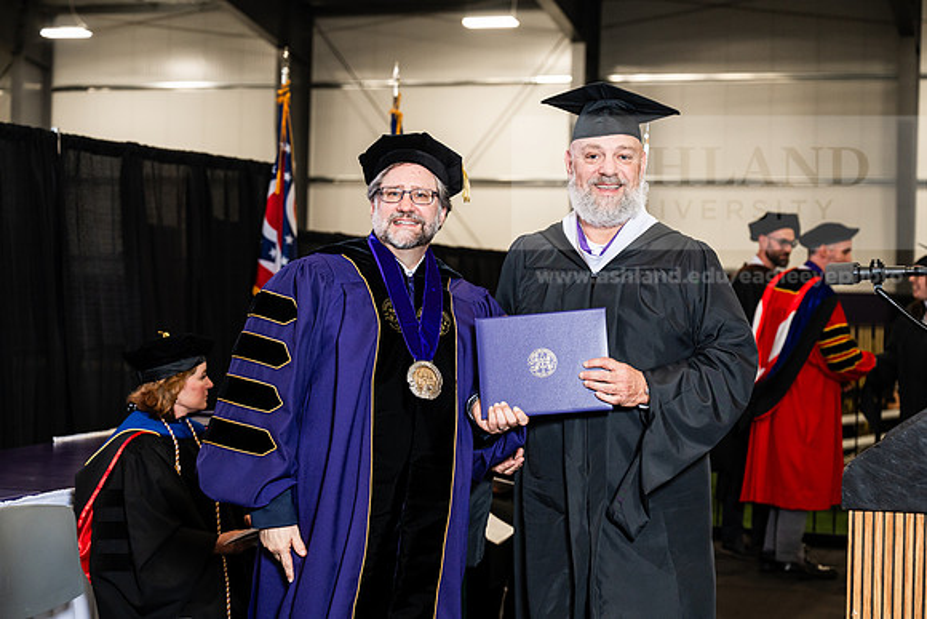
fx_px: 1726
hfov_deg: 30.1
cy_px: 310
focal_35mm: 67
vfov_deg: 20.3
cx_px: 464
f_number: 4
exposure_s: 1/200
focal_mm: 67
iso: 1250
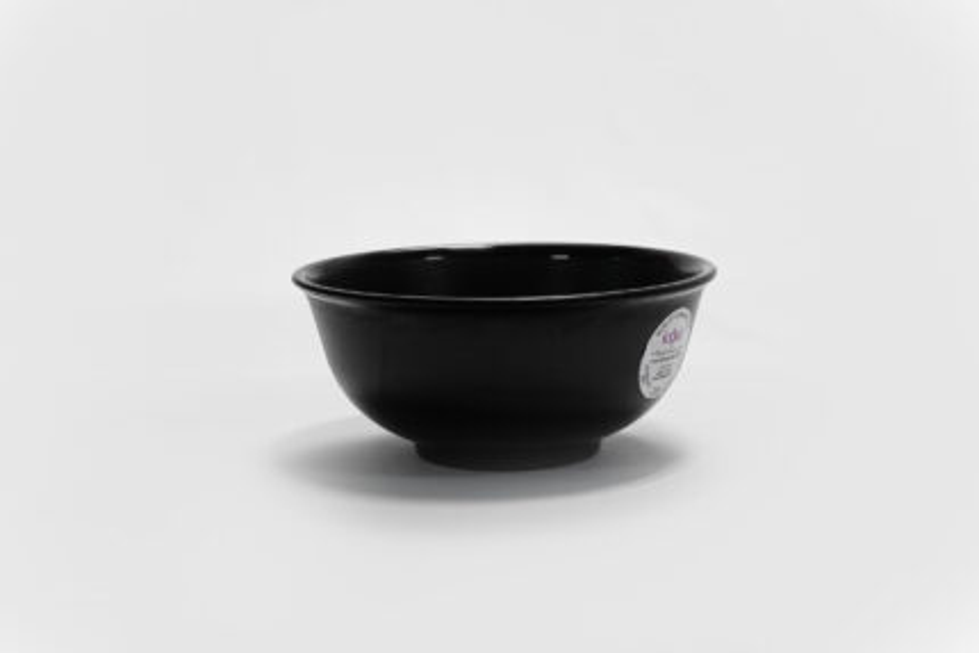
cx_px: 490
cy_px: 326
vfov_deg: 19.5
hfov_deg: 28.8
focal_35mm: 70
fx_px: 1904
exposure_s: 1/100
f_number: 13
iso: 3200
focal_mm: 70
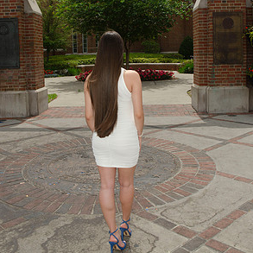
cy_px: 82
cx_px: 127
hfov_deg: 39.2
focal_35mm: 43
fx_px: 356
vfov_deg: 38.7
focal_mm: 22
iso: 100
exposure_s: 1/250
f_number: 9
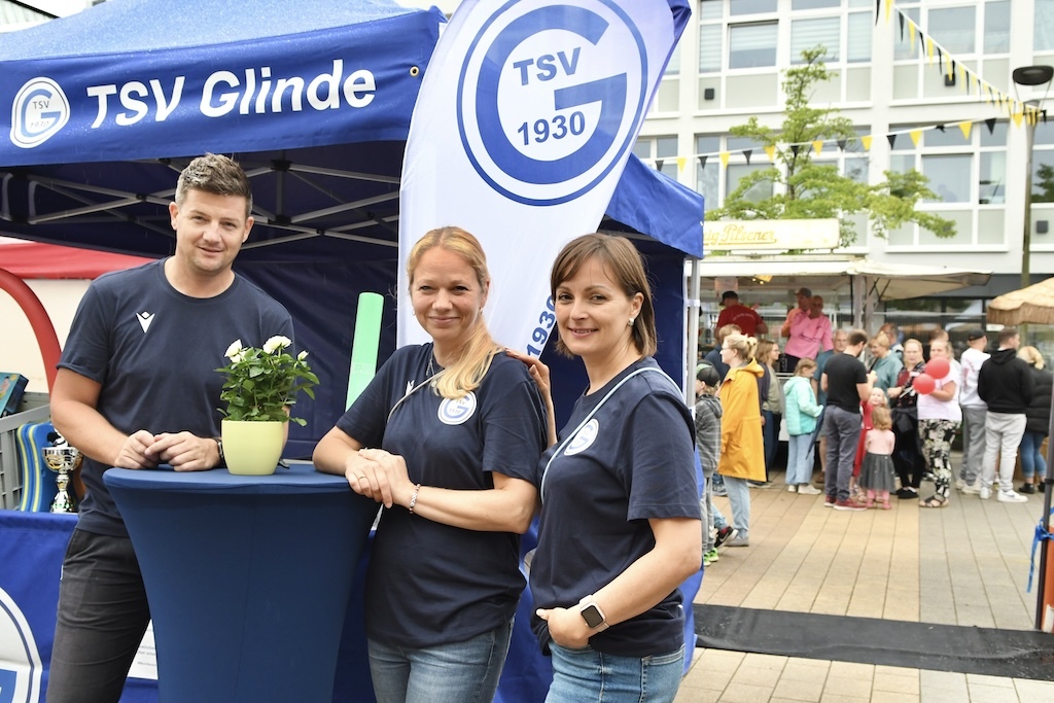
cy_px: 352
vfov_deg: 36.9
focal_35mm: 36
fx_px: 1054
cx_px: 527
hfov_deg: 53.1
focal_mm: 24
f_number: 5.6
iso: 1250
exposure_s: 1/160
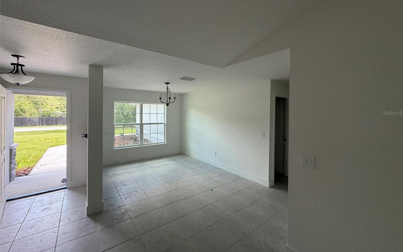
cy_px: 113
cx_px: 203
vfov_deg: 74.6
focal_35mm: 15
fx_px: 165
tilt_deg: +1.5
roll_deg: +0.0
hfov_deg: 101.5
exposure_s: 1/121
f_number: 2.2
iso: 160
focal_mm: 2.22
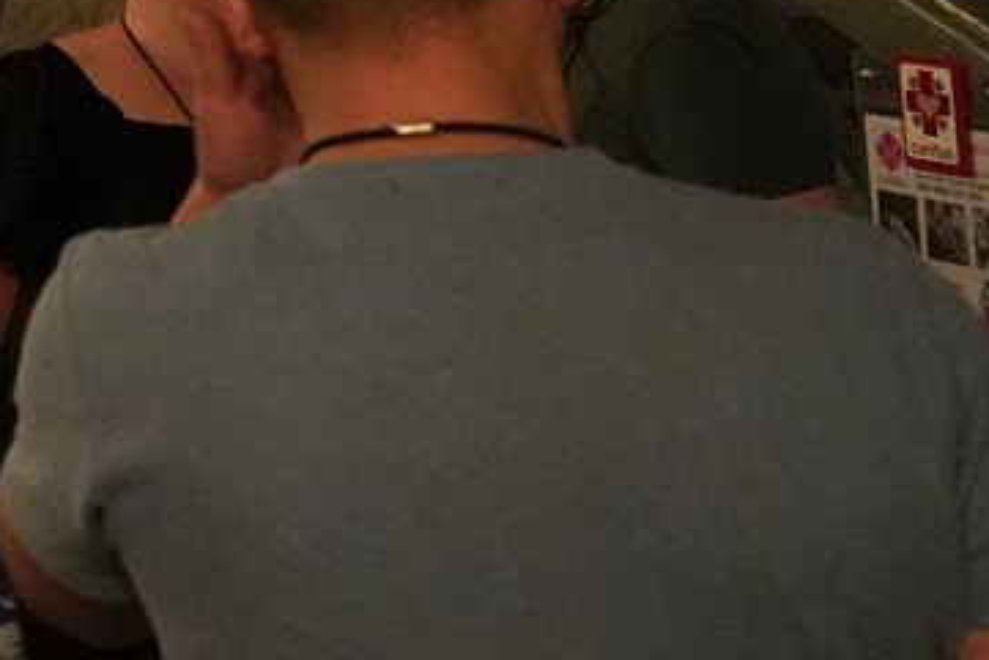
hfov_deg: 11.3
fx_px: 3655
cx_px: -1740
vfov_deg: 9.6
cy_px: -668
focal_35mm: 133
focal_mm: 24
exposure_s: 1/80
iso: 6400
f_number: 4
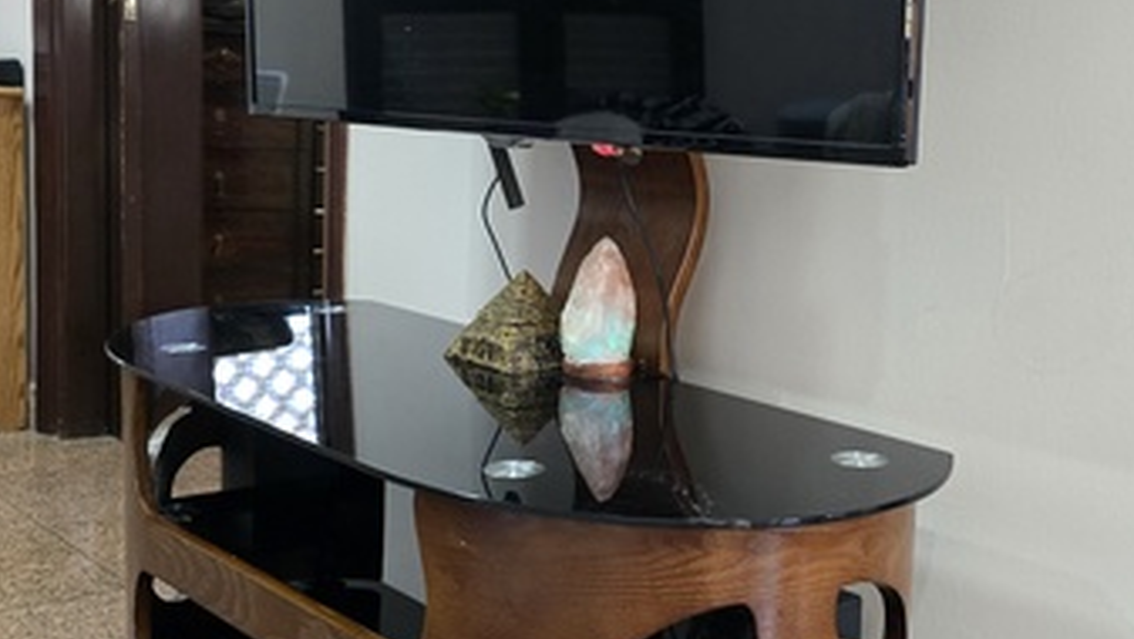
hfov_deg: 58.0
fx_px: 1023
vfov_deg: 34.6
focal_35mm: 34
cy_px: 373
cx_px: 574
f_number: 1.7
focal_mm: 6.3
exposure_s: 1/120
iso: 1000
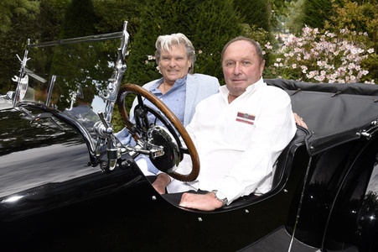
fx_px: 336
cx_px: 189
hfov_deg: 58.8
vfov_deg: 41.1
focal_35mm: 32
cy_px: 126
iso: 250
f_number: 8
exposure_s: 1/125
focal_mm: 32
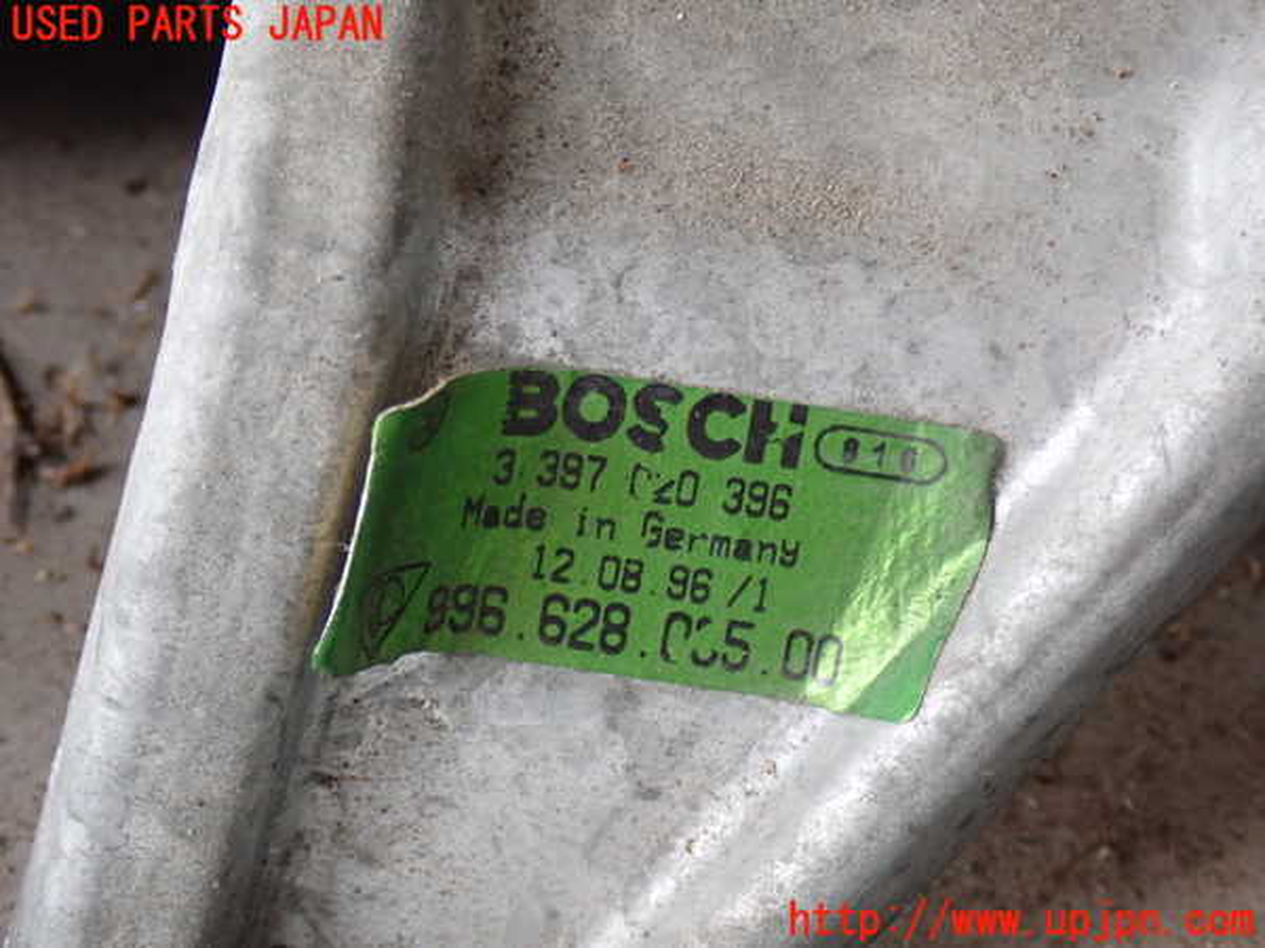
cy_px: 474
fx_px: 2266
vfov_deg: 23.7
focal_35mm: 62
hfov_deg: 31.2
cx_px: 632
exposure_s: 1/60
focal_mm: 11.09
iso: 640
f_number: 3.6
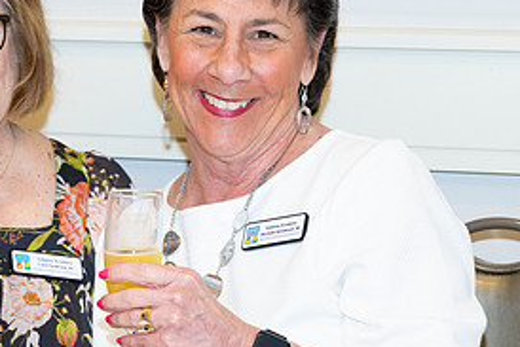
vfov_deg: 7.4
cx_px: 99
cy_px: 206
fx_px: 2688
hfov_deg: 11.0
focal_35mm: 186
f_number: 5.6
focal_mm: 88
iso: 1000
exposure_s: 1/80
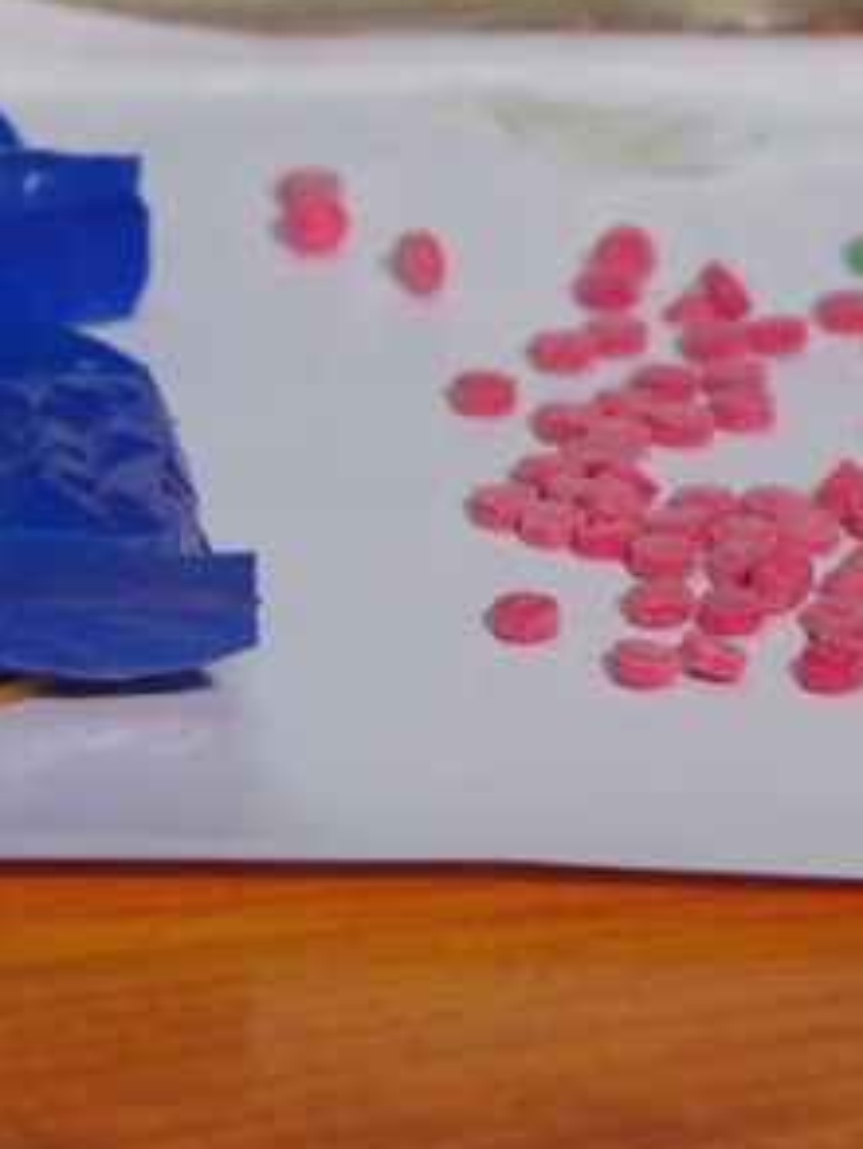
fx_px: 17605
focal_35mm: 530
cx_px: 1059
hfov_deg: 2.8
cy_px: 331
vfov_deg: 3.7
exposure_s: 1/400
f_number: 5.6
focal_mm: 135
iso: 6400
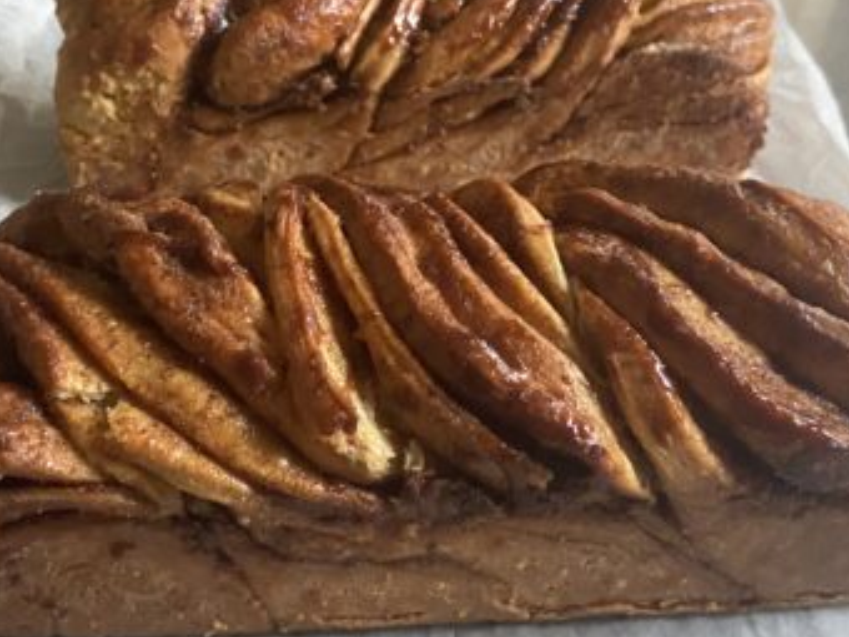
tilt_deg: -36.1
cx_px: 381
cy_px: 287
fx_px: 1251
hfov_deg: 37.5
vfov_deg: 28.5
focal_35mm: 51
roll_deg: -3.9
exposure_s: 1/36
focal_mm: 4.25
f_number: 1.8
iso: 640
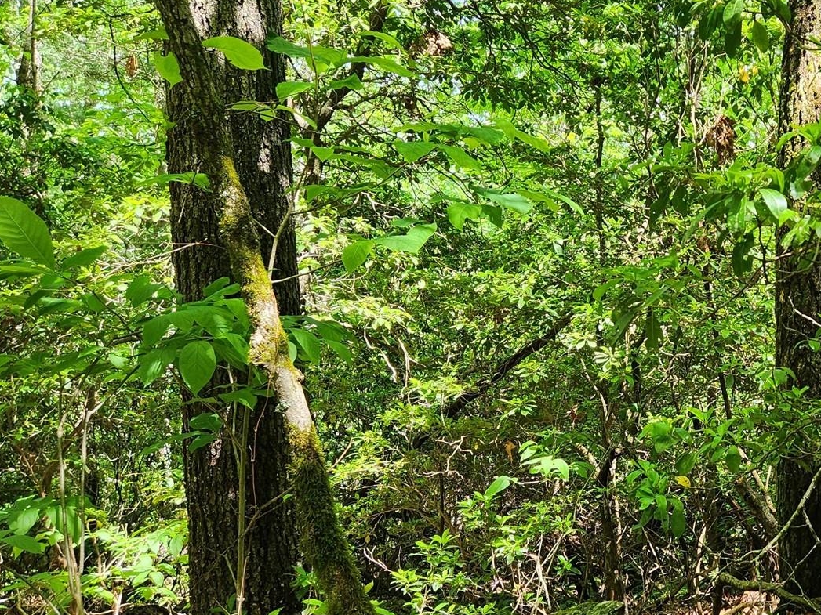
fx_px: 1067
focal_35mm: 45
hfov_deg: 39.1
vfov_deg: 32.1
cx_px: 741
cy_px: 353
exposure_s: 1/180
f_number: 1.8
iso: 50
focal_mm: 5.4
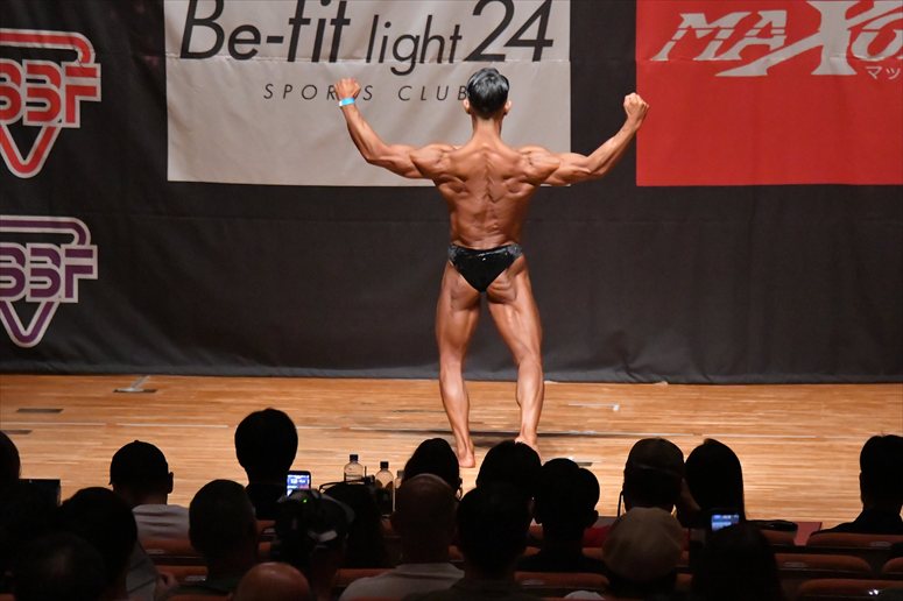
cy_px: 300
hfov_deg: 9.5
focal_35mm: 217
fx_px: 5440
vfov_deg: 6.3
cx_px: 452
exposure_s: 1/400
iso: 12800
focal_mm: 145
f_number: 5.6
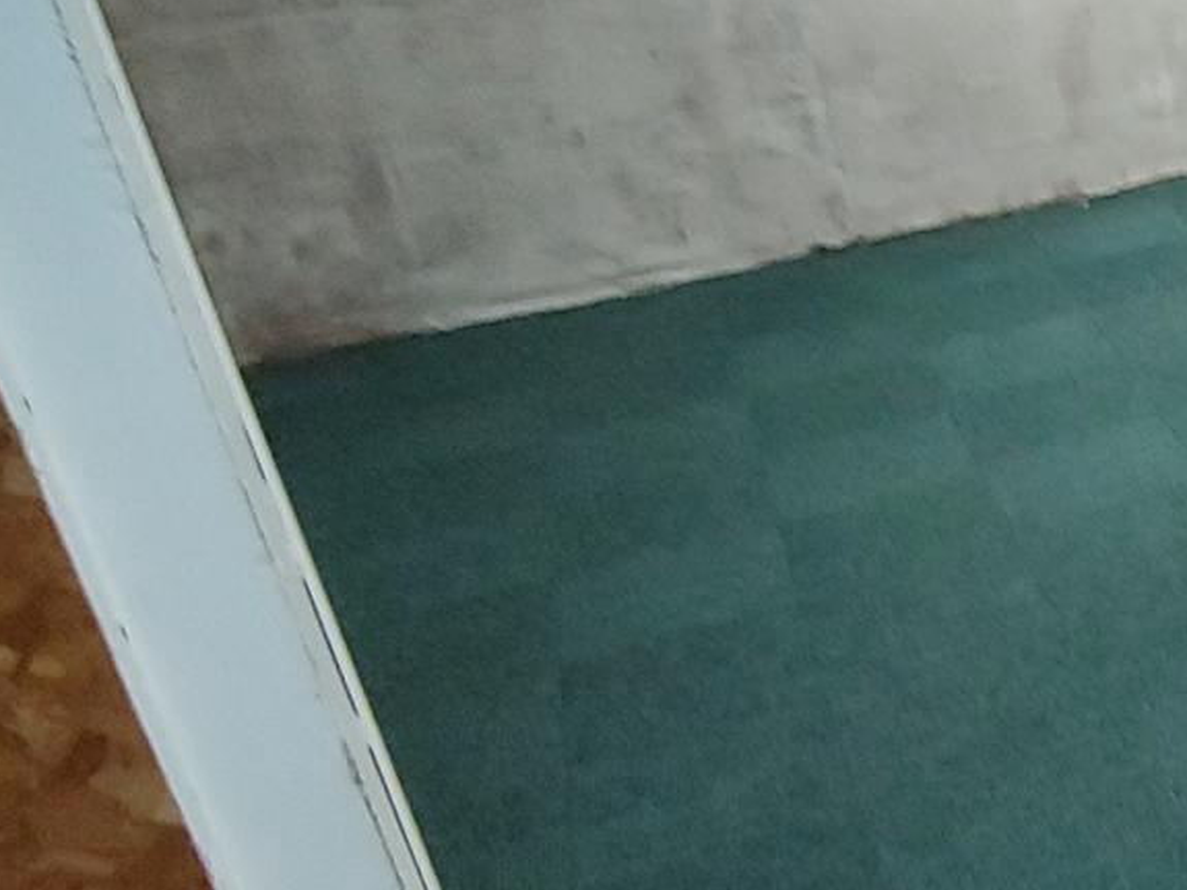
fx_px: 1954
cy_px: 363
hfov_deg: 24.2
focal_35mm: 57
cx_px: 1899
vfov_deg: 25.6
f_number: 1.9
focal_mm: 2.18
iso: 250
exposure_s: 1/15
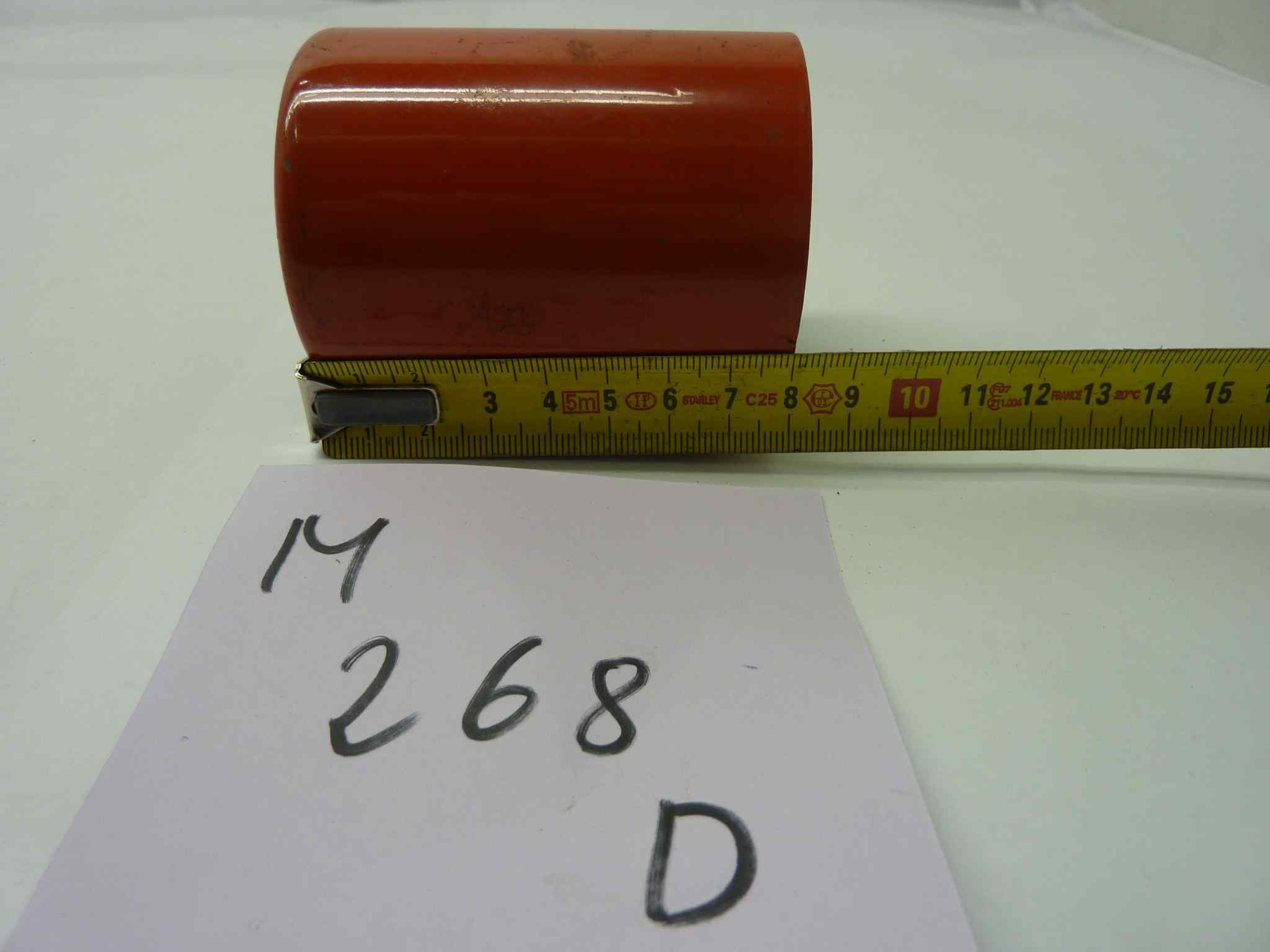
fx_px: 917
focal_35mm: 25
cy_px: 476
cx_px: 635
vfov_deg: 54.9
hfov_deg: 69.4
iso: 80
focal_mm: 4.1
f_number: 3.3
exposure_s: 1/30
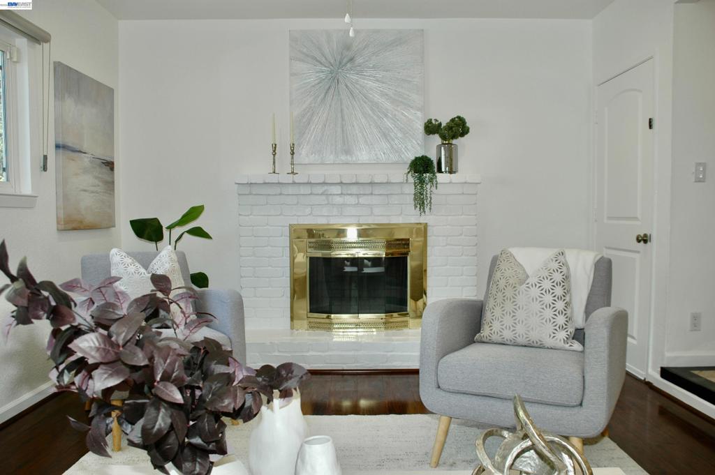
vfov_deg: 43.5
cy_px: 238
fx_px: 595
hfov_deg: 62.0
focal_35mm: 30
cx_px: 358
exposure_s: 1/60
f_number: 4
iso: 200
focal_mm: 20
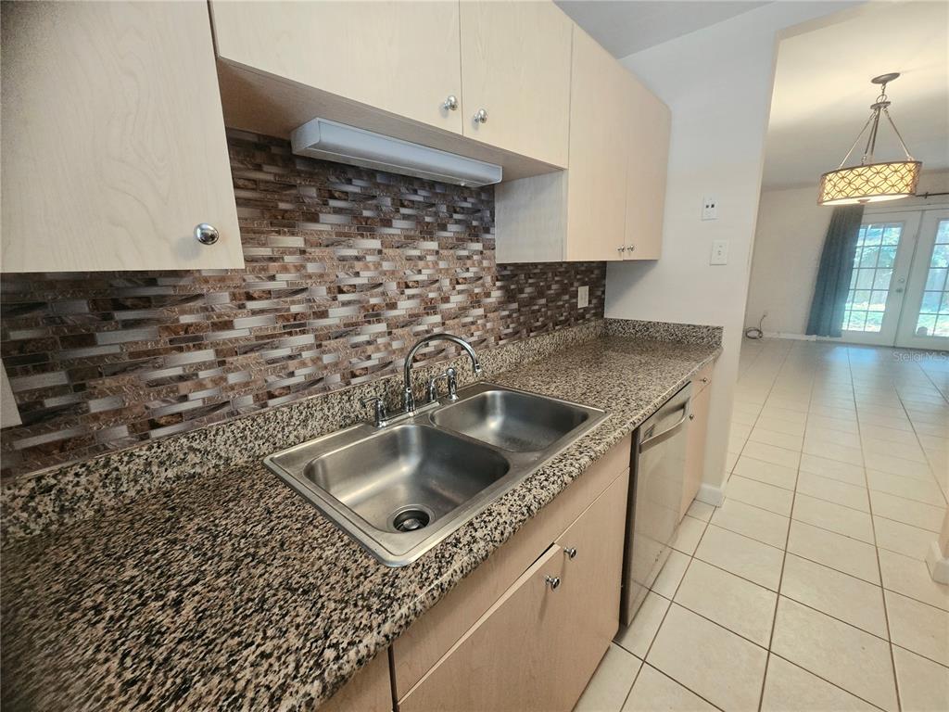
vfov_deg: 89.9
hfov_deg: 106.2
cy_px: 356
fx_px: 356
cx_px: 474
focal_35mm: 13
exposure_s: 1/60.2
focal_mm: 2.2
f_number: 2.2
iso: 400
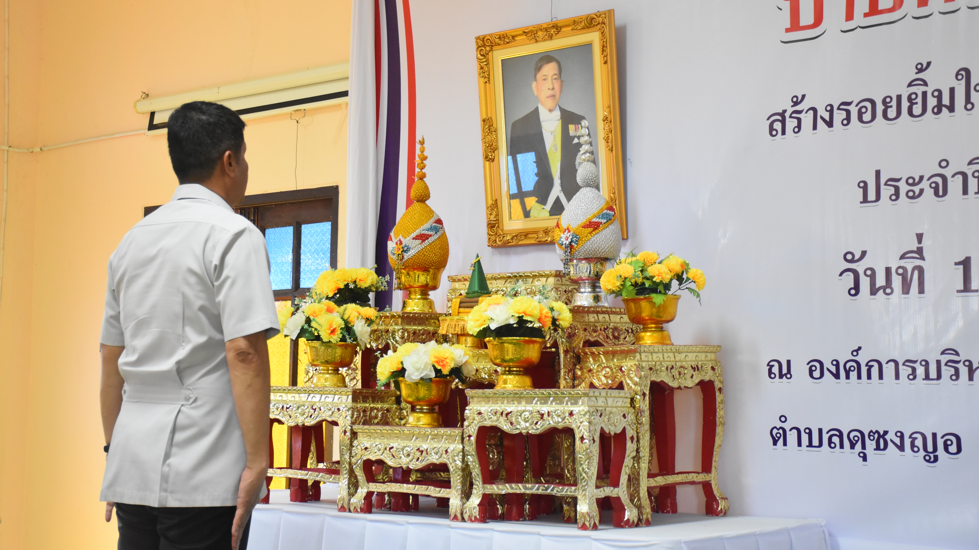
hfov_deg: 34.9
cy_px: 241
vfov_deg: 20.0
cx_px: 489
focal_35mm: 60
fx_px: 1558
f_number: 4.2
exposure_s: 1/125
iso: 2200
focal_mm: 38
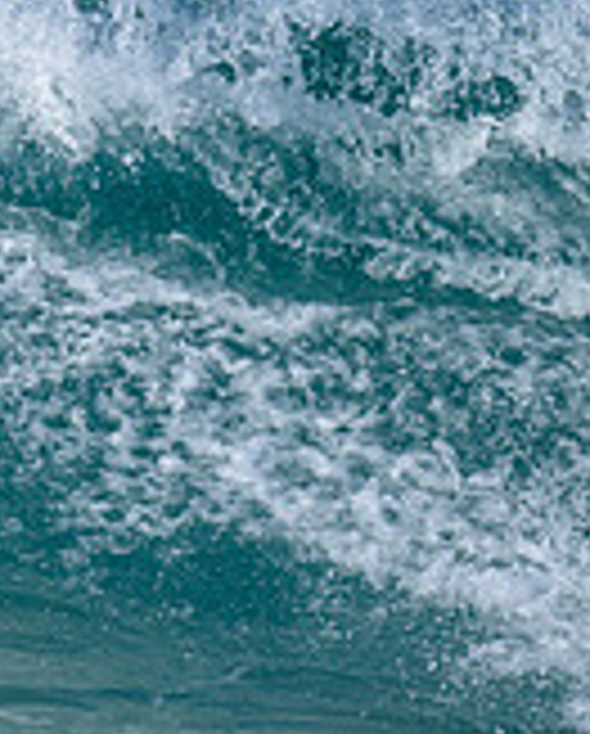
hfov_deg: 0.4
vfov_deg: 0.5
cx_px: -604
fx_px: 79817
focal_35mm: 3667
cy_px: 86
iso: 450
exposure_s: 1/2000
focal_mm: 800
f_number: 6.3
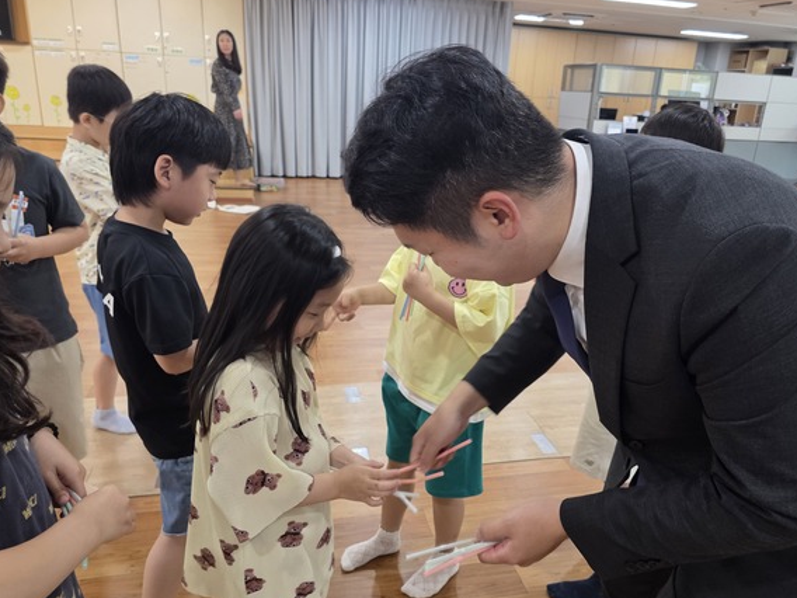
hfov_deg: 65.2
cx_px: 431
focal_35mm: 27
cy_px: 330
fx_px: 622
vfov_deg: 51.3
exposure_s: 1/120
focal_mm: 6.3
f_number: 1.7
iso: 400
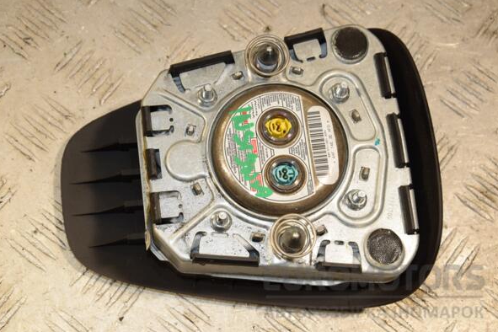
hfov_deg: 29.4
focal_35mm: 69
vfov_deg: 19.9
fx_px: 948
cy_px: 165
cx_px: 248
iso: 800
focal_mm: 45
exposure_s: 1/200
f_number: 8
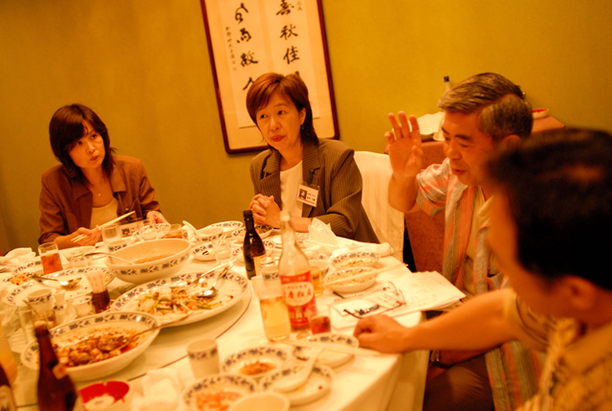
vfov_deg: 32.0
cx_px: 306
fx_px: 715
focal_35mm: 42
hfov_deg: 46.3
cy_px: 206
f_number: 2
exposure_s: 1/90
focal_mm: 28
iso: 800
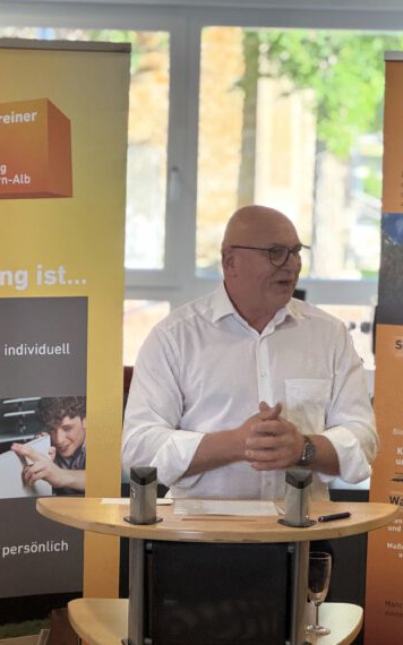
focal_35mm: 110
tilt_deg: -7.0
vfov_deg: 18.9
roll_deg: -1.9
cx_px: 240
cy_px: 324
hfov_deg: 11.9
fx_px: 1934
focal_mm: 9
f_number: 2.8
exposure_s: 1/100
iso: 320
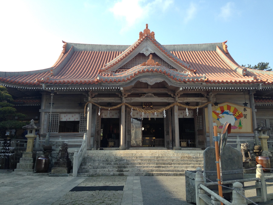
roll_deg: -0.9
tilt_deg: +11.5
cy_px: 102
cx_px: 136
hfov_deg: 55.4
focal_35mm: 33
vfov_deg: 42.9
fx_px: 260
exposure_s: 1/577
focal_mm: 4.12
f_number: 2.4
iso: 50
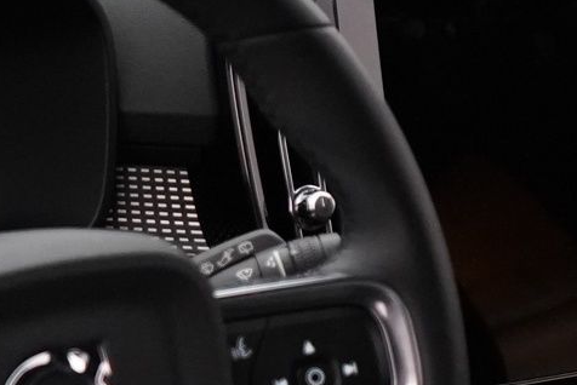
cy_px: 280
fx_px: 2357
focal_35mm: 147
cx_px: 279
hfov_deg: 14.0
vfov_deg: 9.3
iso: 5000
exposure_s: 1/160
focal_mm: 28
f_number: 3.5
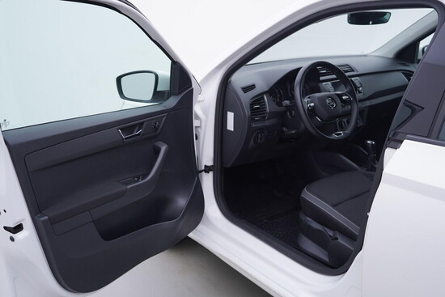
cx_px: 222
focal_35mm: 36
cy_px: 148
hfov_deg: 53.1
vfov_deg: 36.9
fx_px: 445
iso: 125
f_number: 3.5
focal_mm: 24
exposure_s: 1/60
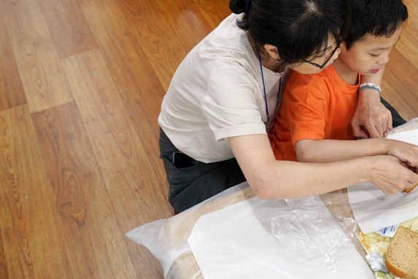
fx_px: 639
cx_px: 317
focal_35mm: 55
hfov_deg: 35.4
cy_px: 79
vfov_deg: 24.4
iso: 1250
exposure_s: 1/160
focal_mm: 35
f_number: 4
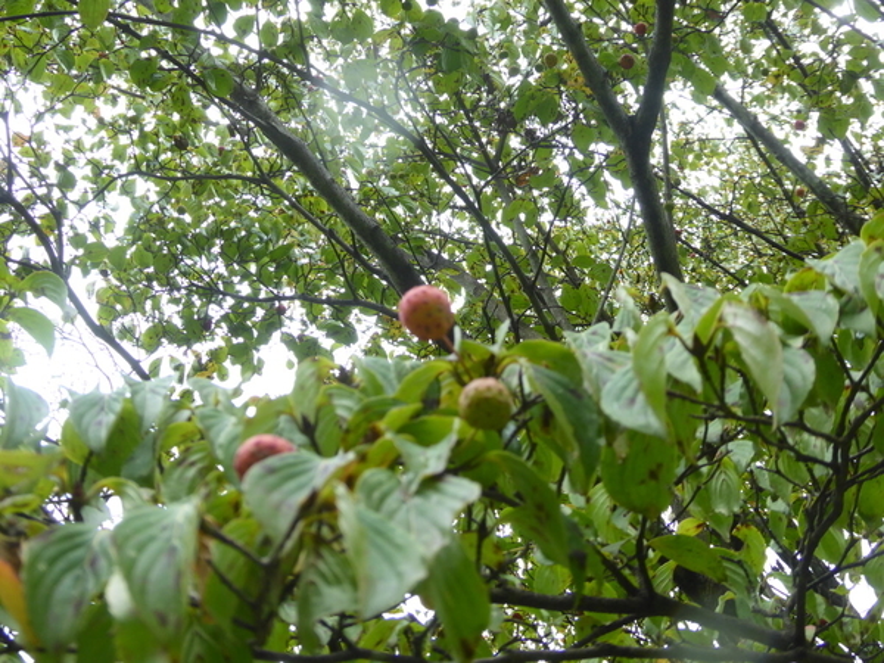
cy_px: 332
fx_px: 1277
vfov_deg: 29.1
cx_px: 442
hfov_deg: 38.2
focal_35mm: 50
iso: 125
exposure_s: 1/60
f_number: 4.1
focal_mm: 9
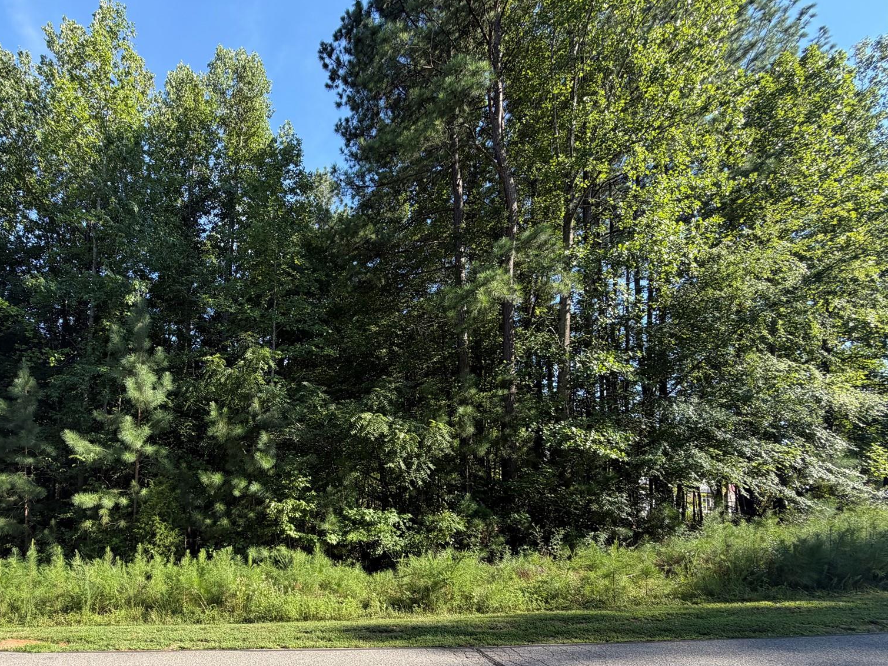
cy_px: 440
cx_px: 286
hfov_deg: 81.4
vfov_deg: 67.0
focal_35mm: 19
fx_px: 487
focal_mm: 2.22
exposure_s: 1/502
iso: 50
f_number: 2.2
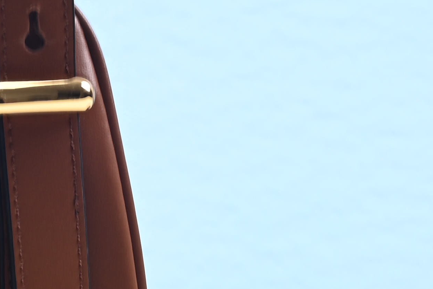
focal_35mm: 197
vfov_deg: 7.0
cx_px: 112
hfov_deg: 10.4
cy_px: 141
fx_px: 2370
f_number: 16
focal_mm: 41
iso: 100
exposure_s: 1/2
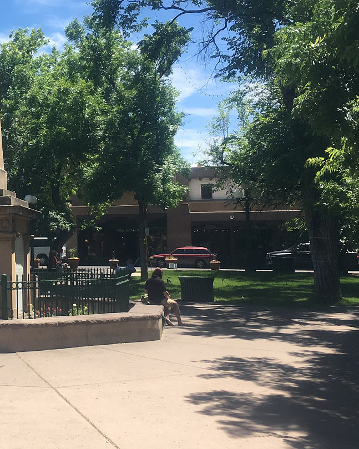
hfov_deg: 25.4
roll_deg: +0.3
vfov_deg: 33.4
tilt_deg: +5.8
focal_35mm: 56
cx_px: -25
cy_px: 170
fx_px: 744
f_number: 2.2
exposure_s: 1/1054
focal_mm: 4.15
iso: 25
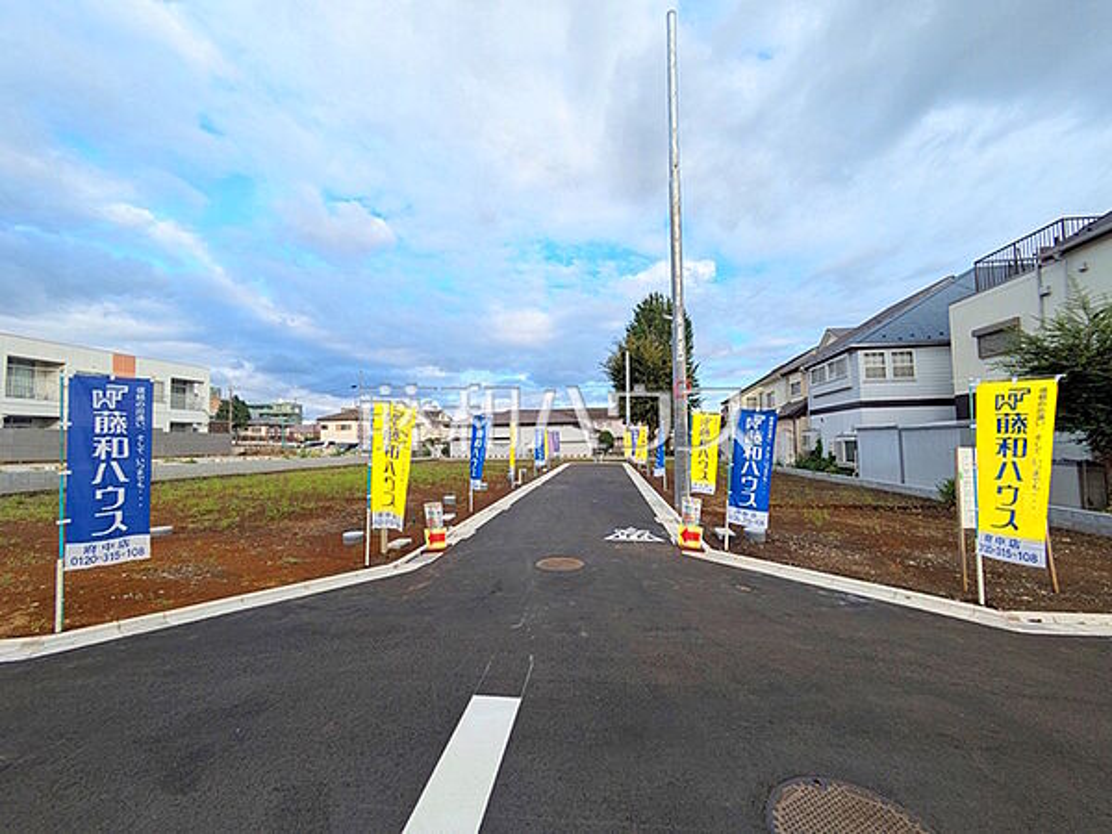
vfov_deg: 85.7
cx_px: 556
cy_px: 417
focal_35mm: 14
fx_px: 450
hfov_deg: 102.1
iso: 50
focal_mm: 1.83
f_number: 2.2
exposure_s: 1/587
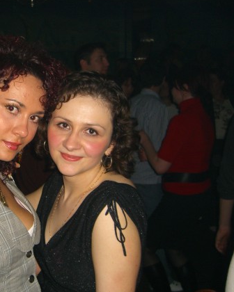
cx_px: 30
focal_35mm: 53
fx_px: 459
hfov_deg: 27.7
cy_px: 153
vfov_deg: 35.4
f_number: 2.8
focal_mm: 7.9
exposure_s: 1/60
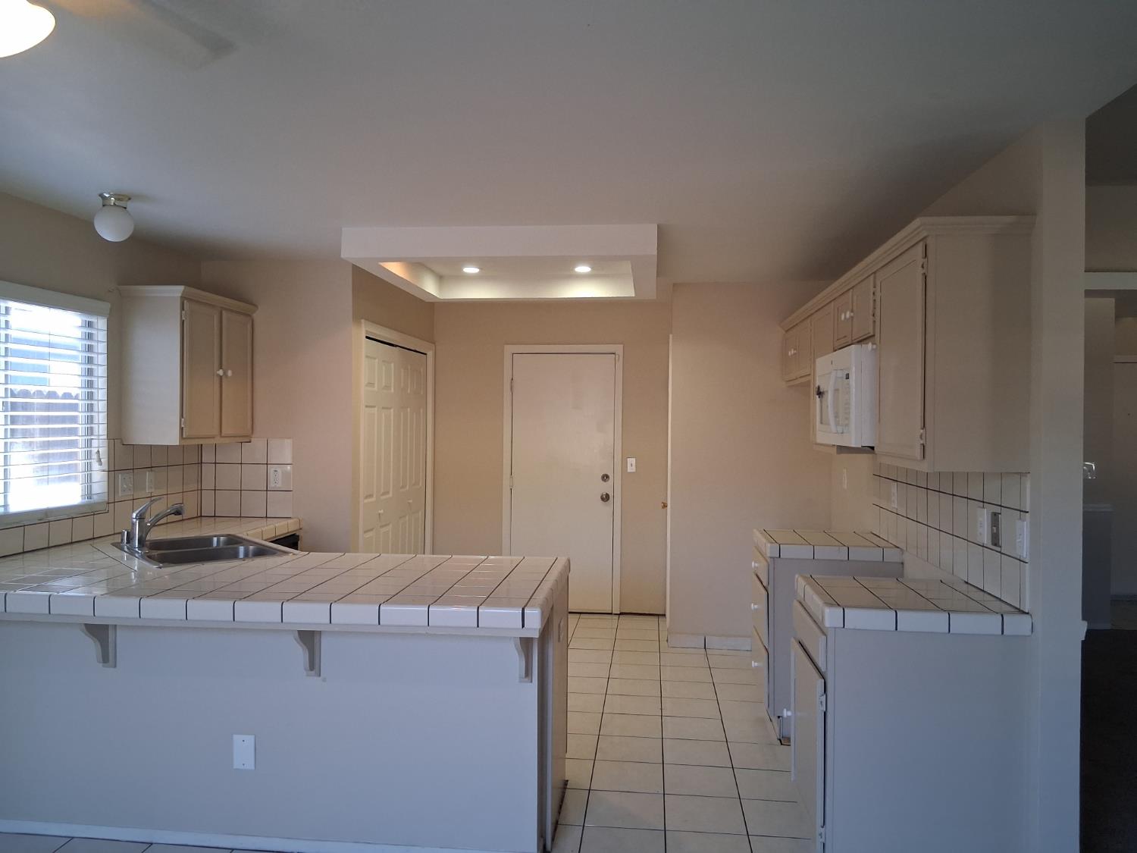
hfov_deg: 67.3
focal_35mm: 26
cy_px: 426
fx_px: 854
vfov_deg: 53.1
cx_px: 568
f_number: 1.8
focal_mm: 3.98
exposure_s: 1/100
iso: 320
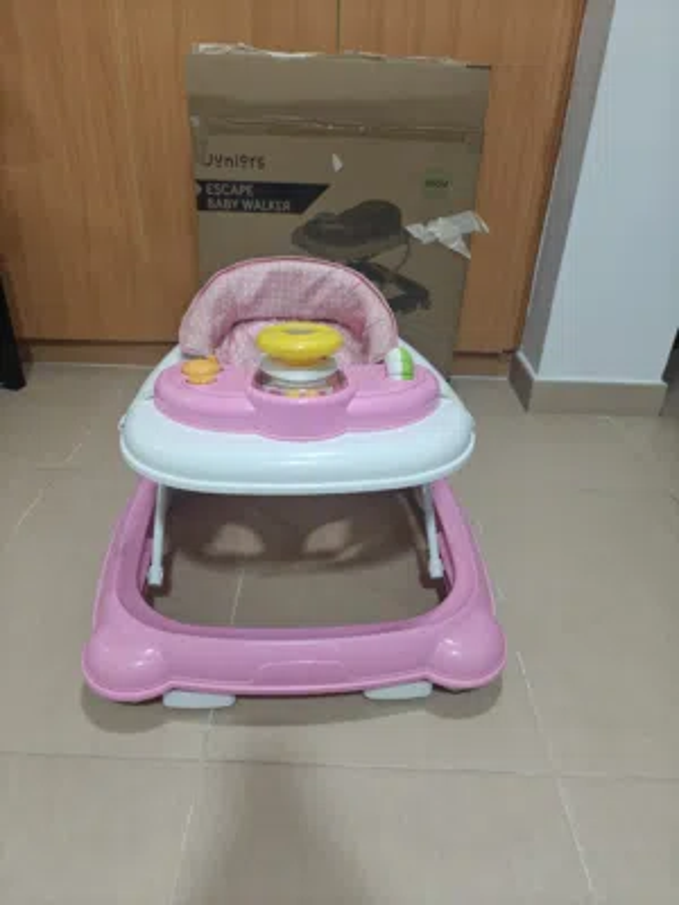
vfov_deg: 73.9
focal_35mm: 23
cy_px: 452
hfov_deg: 58.9
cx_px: 340
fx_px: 602
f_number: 1.6
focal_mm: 6.06
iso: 800
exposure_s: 1/100
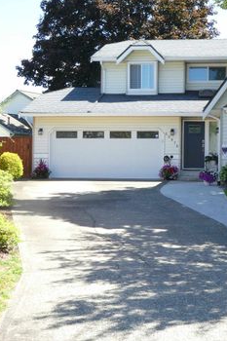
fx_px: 492
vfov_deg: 38.2
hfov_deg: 25.7
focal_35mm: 52
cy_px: 160
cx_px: 168
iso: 80
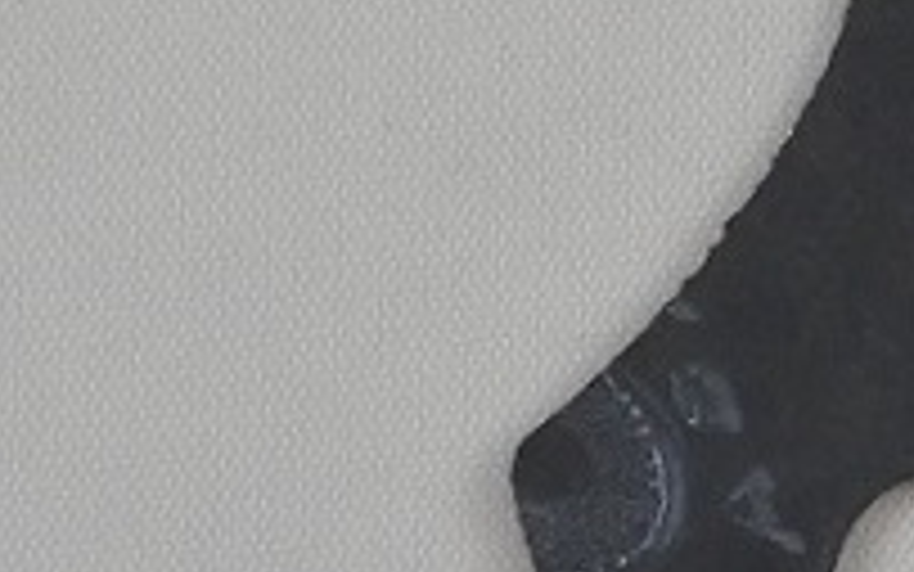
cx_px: 1355
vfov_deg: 3.8
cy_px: -878
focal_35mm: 338
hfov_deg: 6.1
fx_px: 8422
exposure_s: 1/250
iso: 400
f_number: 4.5
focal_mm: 16.1
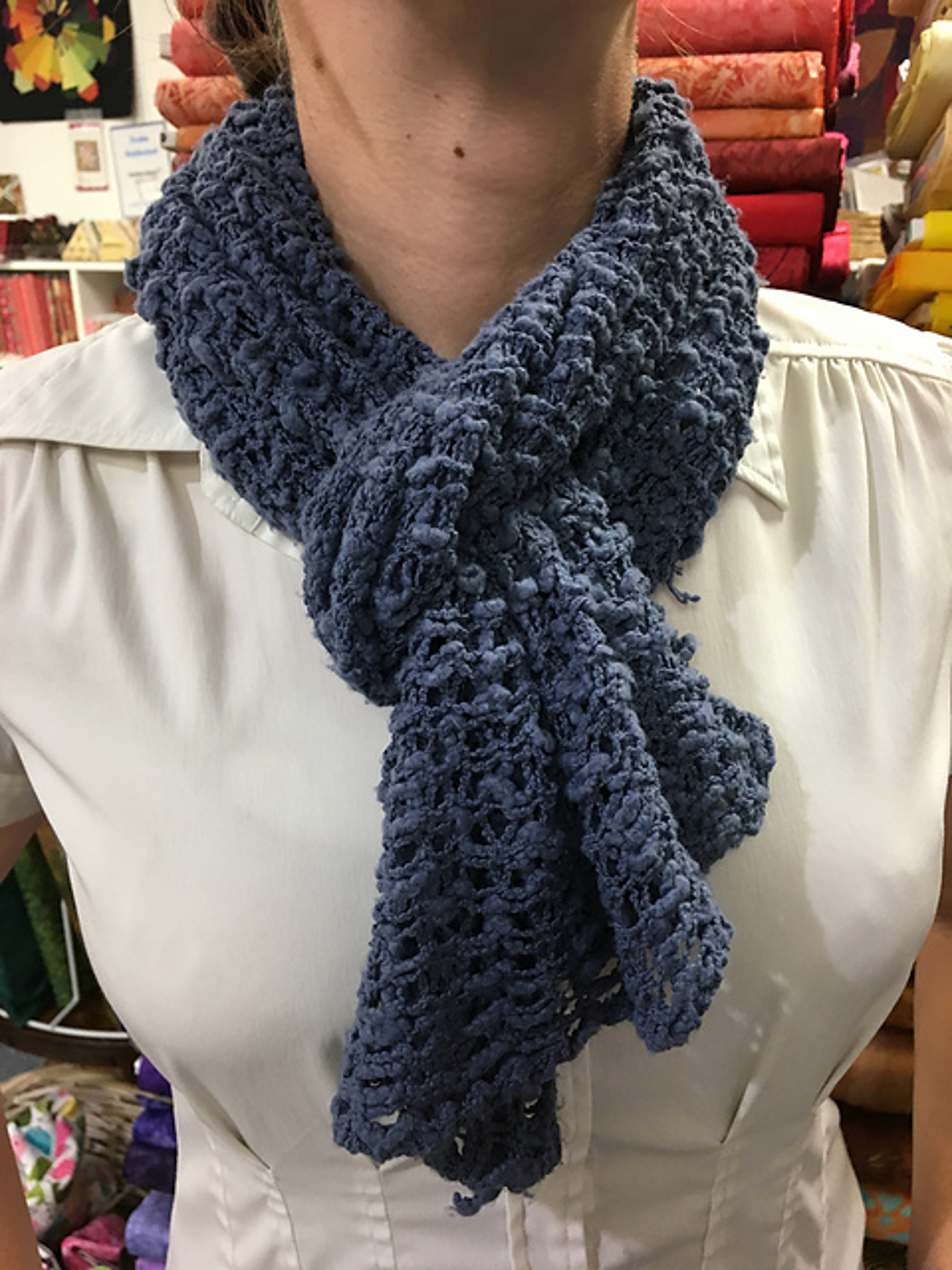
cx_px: 476
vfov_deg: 61.7
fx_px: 1063
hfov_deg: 48.2
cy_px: 635
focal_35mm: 29
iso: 100
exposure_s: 1/30
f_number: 2.2
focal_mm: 4.15
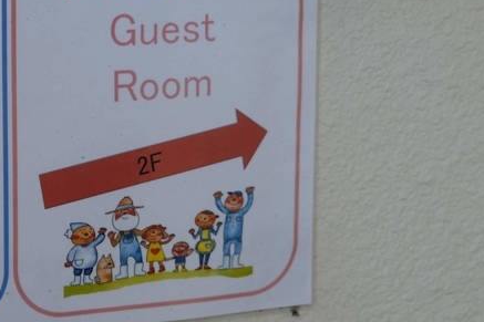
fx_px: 1734
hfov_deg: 15.7
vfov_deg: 10.6
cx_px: 53
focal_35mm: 129
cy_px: 74
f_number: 4
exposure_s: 1/100
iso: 160
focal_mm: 31.5
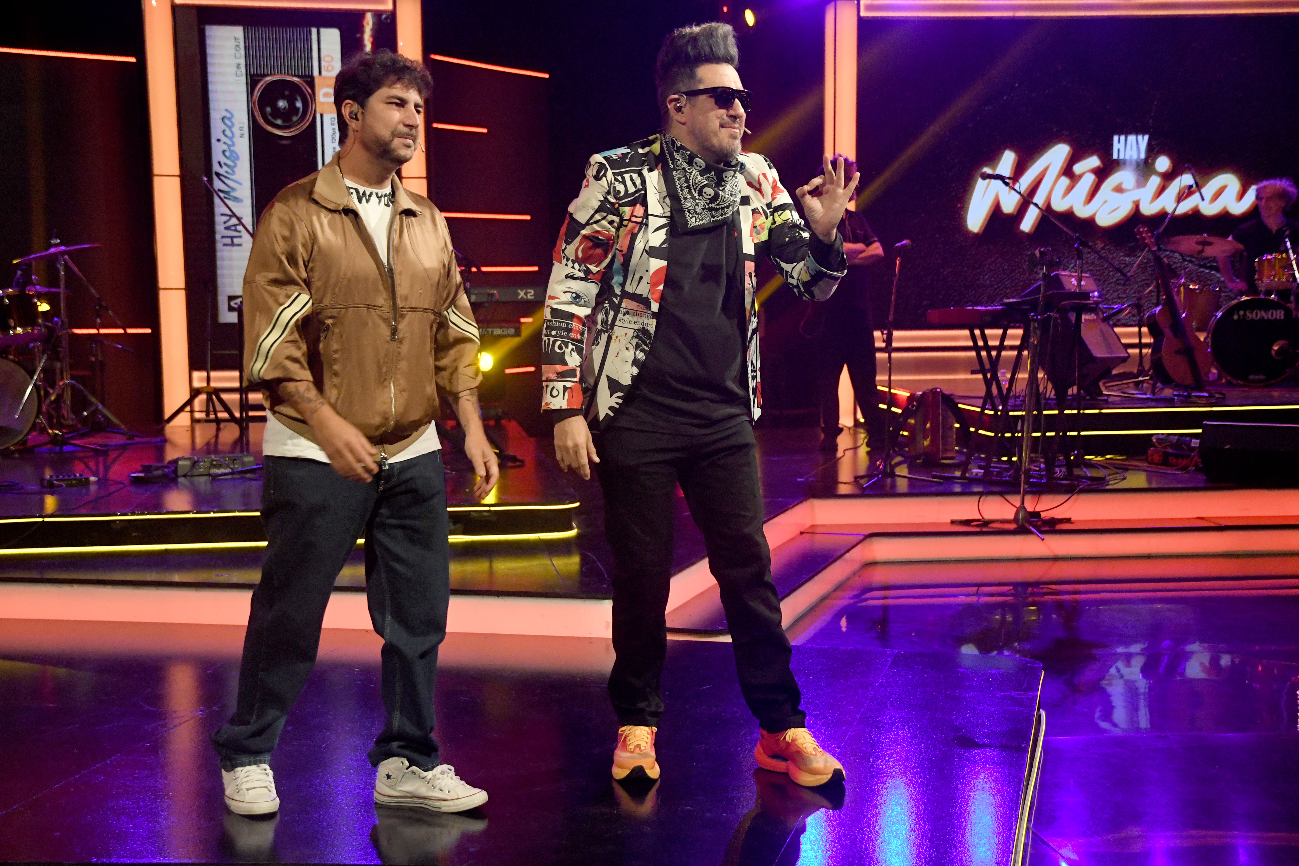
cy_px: 433
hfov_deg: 38.9
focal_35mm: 51
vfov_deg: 26.5
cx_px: 650
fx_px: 1840
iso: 3200
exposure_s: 1/250
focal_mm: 34
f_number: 3.5
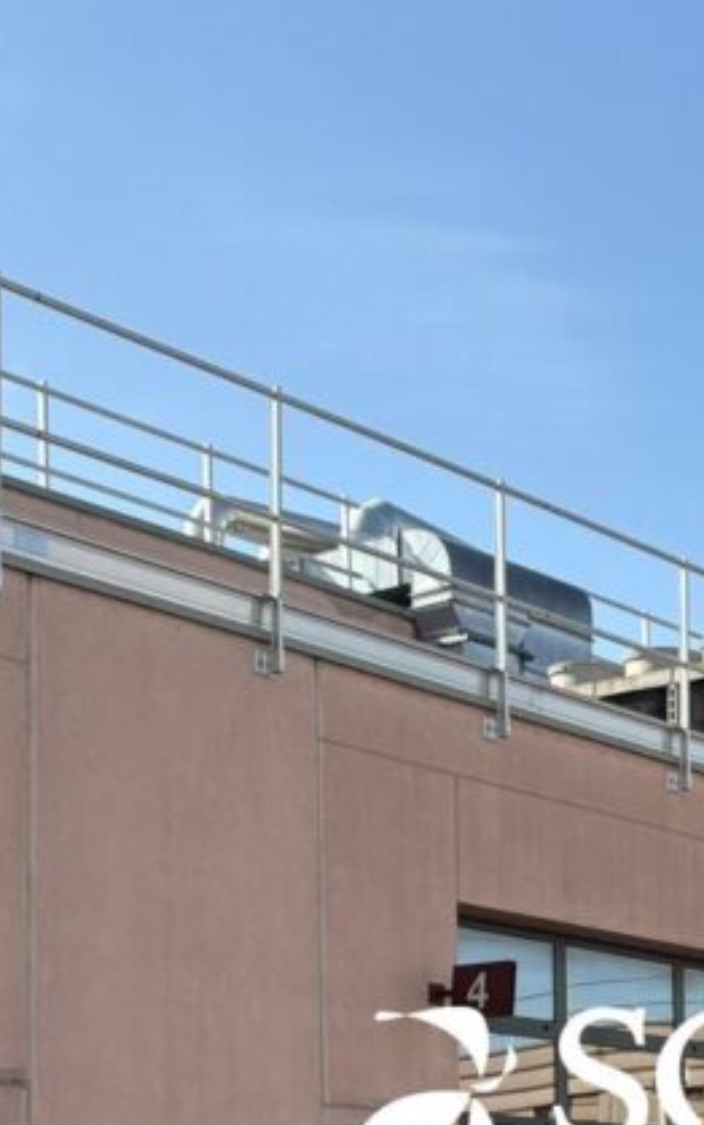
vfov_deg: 24.9
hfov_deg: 15.8
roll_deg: +2.1
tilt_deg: +4.1
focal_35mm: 79
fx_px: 2424
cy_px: 1128
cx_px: 889
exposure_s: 1/2538
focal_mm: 5.96
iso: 50
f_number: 1.6
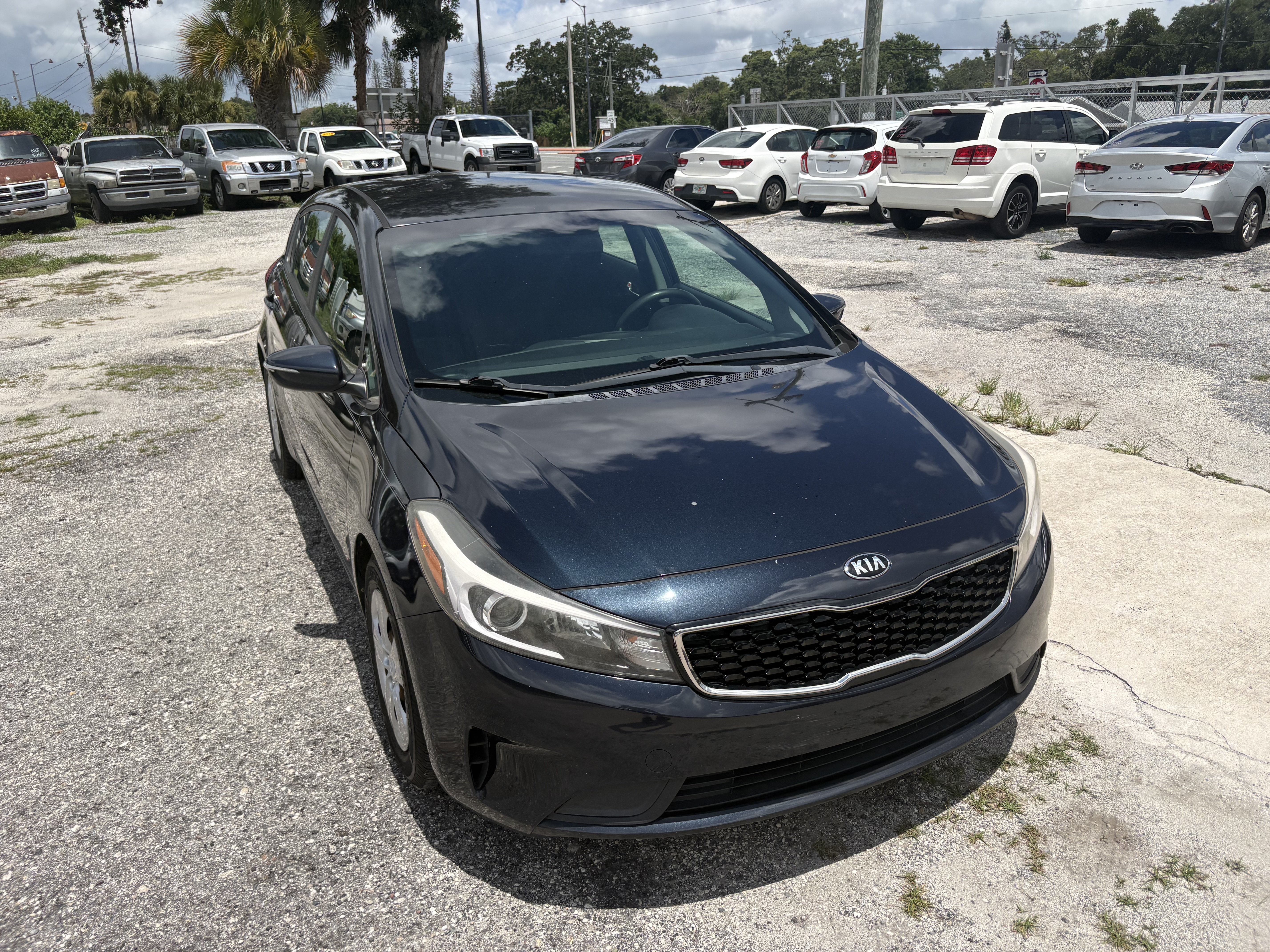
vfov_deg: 53.1
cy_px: 476
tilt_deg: -15.8
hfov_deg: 67.3
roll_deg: +2.1
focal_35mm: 26
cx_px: 635
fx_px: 954
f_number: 1.6
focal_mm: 5.96
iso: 50
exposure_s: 1/4950
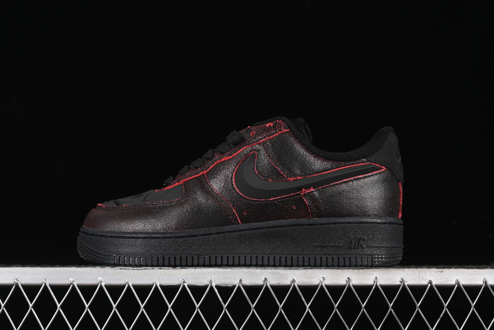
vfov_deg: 18.2
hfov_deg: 27.0
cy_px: 165
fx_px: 1029
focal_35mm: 75
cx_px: 247
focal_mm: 50
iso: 160
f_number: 6.3
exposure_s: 1/60
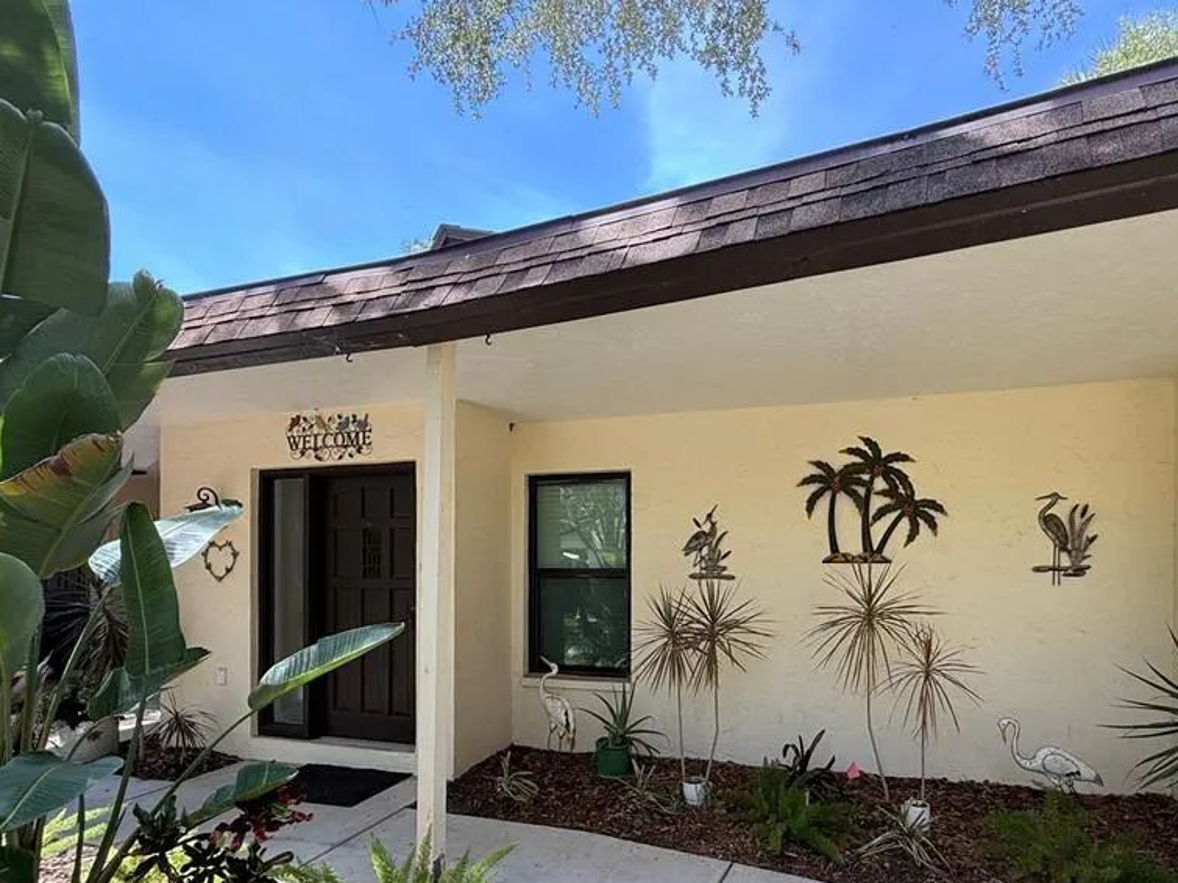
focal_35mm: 19
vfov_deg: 67.2
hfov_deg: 84.4
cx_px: 648
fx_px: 646
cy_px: 574
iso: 40
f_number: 2.2
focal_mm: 2.22
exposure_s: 1/102
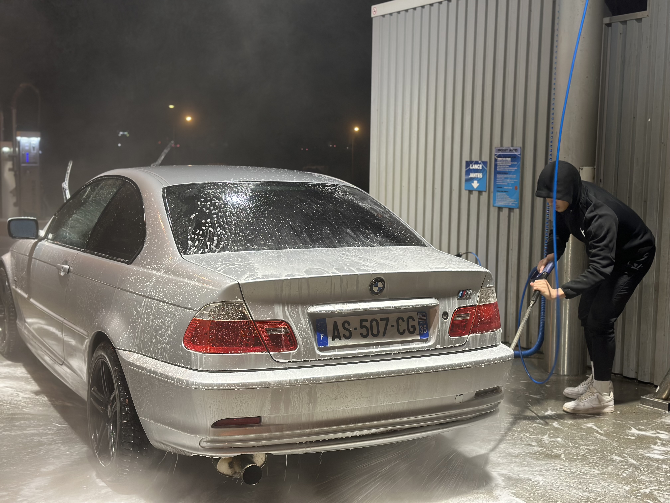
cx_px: 335
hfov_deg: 39.7
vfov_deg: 30.3
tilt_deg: -6.1
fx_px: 929
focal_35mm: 48
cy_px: 252
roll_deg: -1.2
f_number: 1.78
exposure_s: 1/50
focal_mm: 6.86
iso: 100
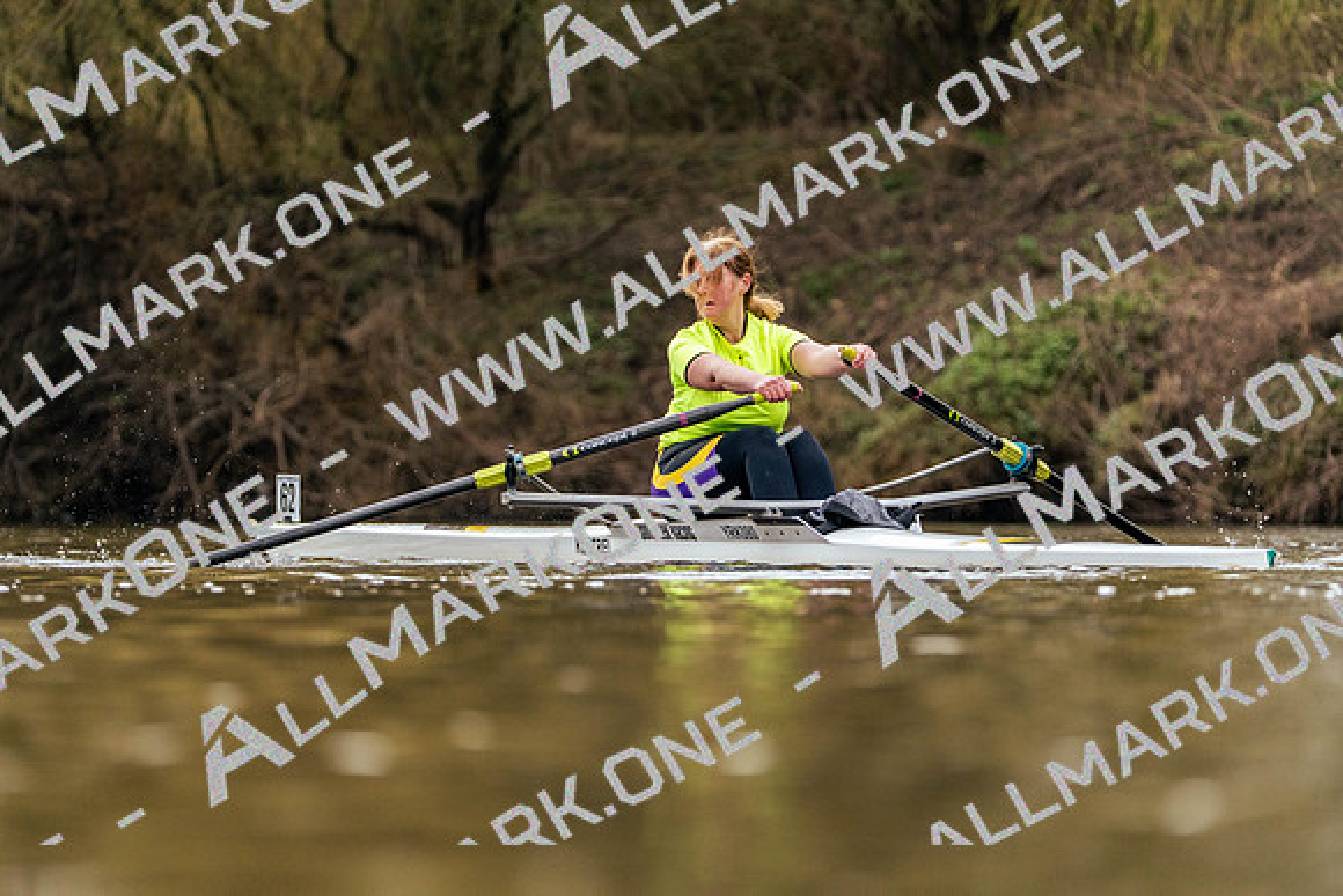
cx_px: 672
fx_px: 14477
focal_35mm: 388
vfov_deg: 3.5
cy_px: 448
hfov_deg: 5.3
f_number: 6.3
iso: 2500
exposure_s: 1/2000
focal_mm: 388
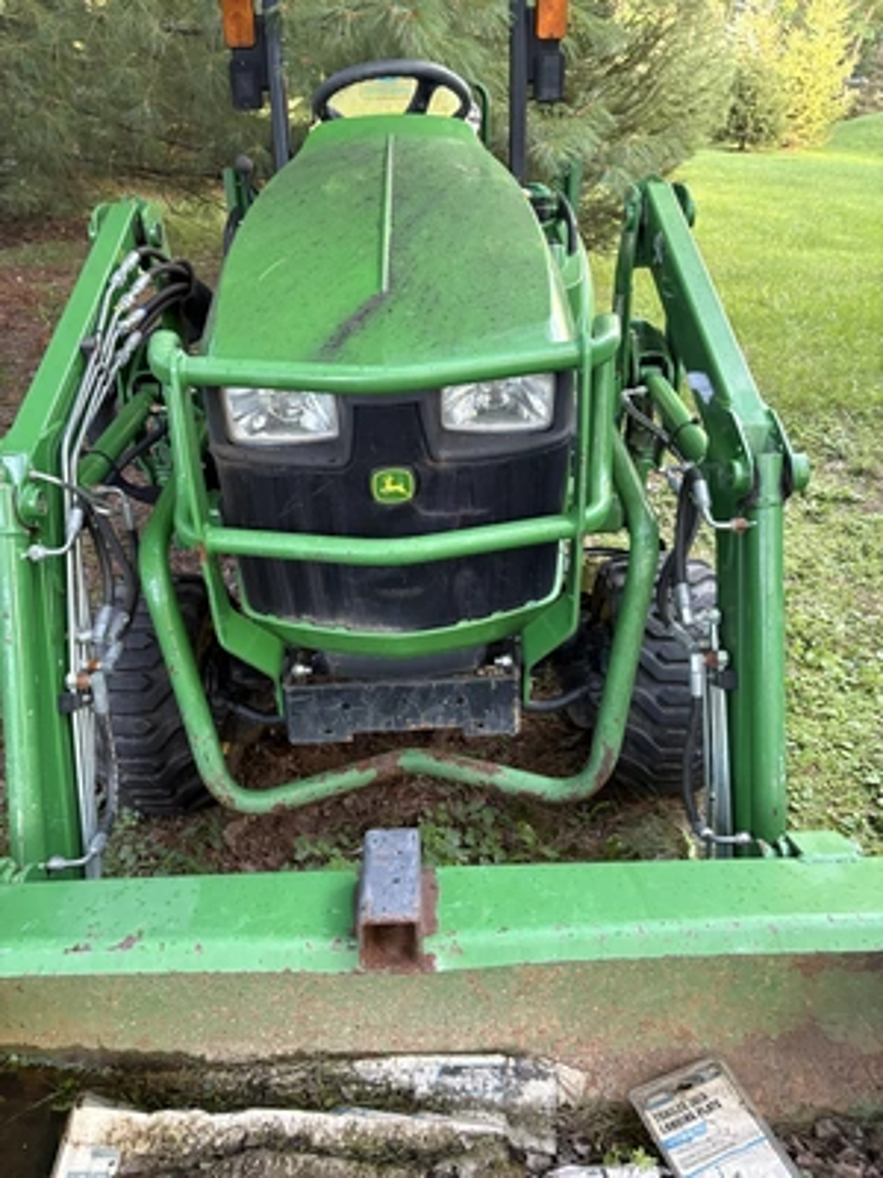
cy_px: 589
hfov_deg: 53.1
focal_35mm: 26
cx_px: 442
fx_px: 884
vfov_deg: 67.3
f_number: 1.6
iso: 250
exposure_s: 1/60
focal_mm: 5.96
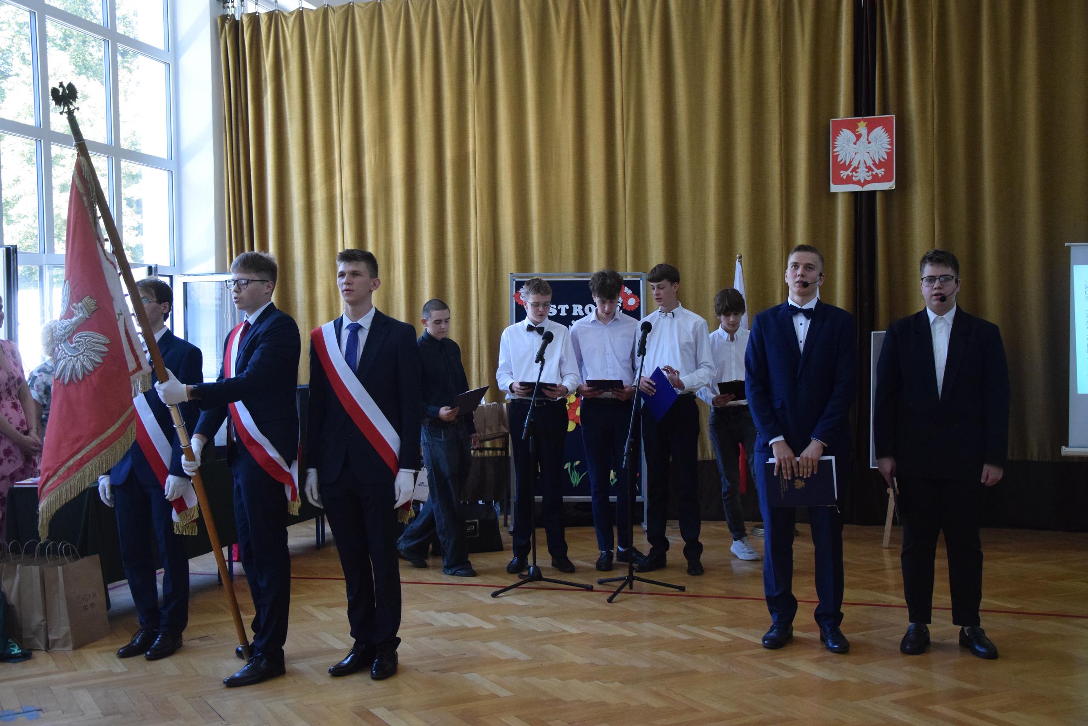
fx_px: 1179
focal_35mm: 39
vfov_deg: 34.2
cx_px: 544
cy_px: 363
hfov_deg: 49.6
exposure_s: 1/500
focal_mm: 26
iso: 3200
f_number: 4
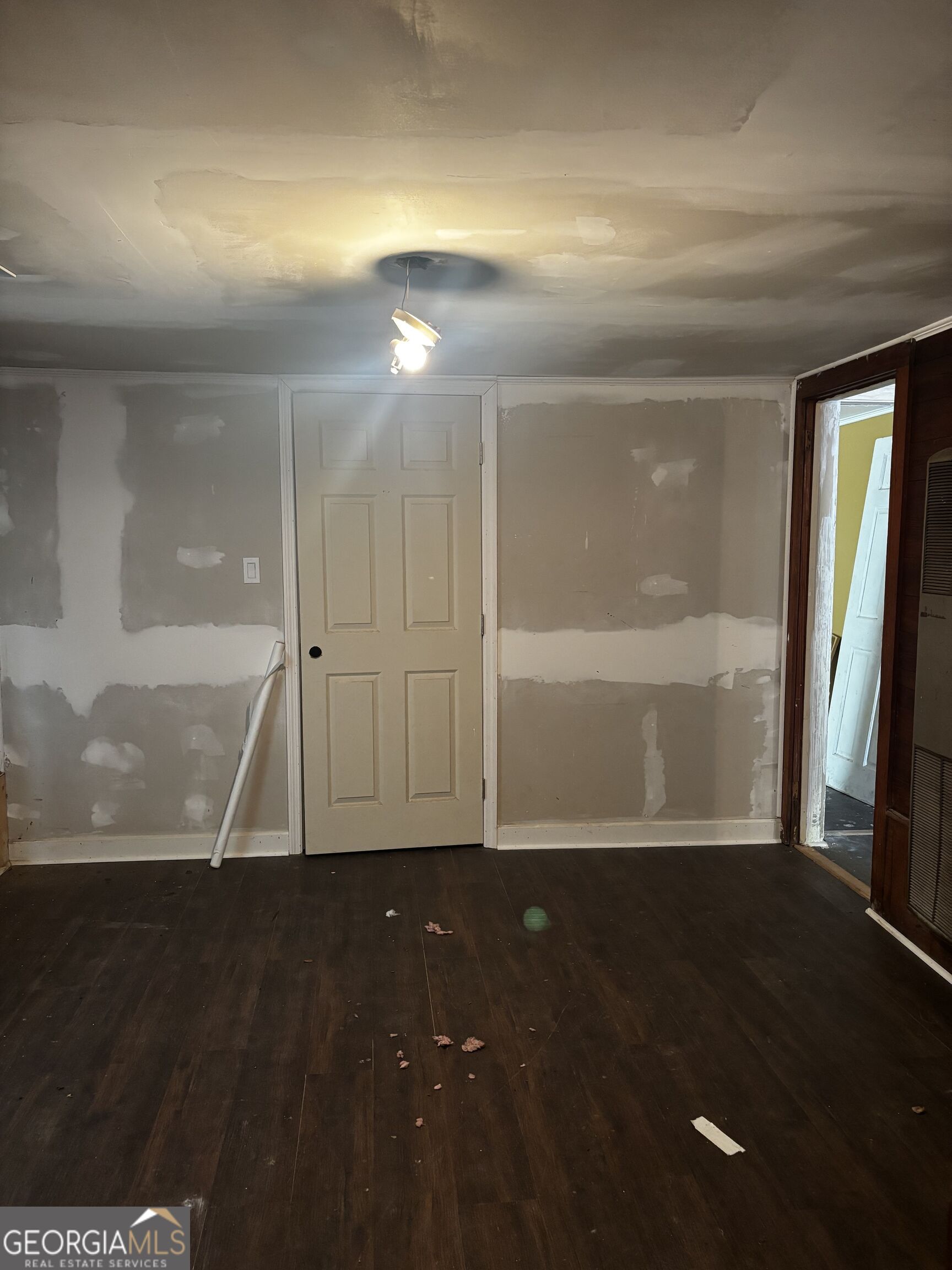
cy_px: 635
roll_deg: -0.4
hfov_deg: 53.1
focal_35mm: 26
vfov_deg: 67.3
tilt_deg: -4.7
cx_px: 476
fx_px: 953
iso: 400
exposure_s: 1/60
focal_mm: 5.96
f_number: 1.6
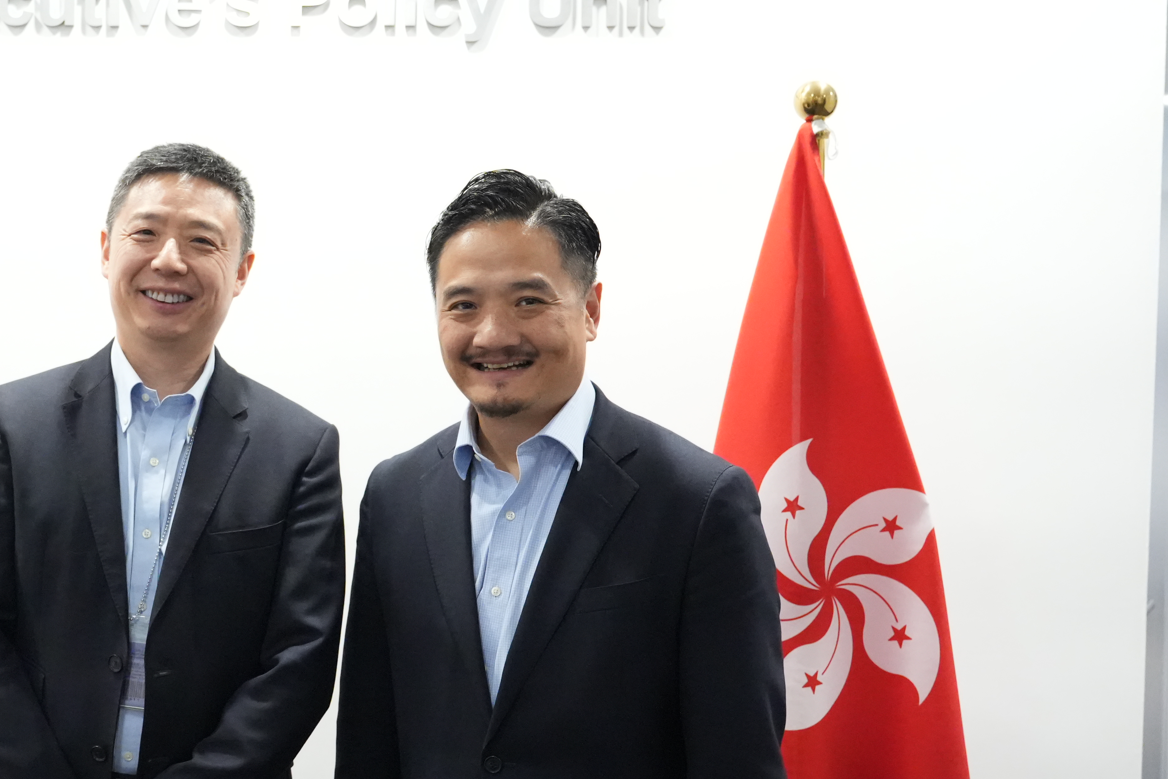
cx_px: 185
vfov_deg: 24.2
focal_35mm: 56
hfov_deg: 34.2
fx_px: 1817
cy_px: 418
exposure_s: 1/320
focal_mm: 30
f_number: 4
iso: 10000
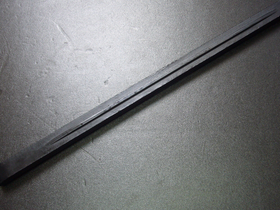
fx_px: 364
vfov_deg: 32.1
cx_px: 158
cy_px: 87
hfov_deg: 42.0
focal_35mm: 45
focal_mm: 5.8
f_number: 2.8
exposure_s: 1/30
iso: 100
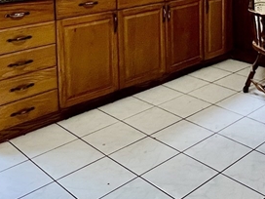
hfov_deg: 36.8
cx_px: 231
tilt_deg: -6.1
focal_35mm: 49
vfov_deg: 27.0
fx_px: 375
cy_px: -25
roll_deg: +2.0
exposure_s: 1/99
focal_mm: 1.57
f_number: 1.8
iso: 200
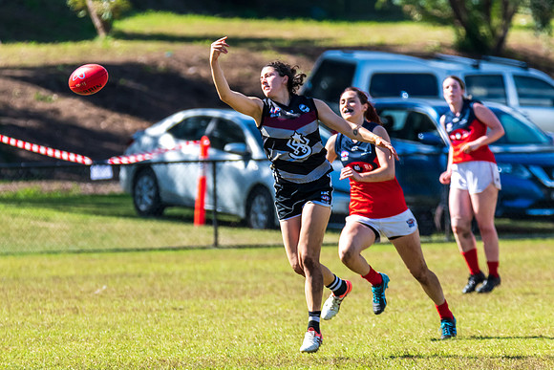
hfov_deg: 3.5
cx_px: 192
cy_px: 188
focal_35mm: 597
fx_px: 9196
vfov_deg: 2.3
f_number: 6.3
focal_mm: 350
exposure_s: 1/2000
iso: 800
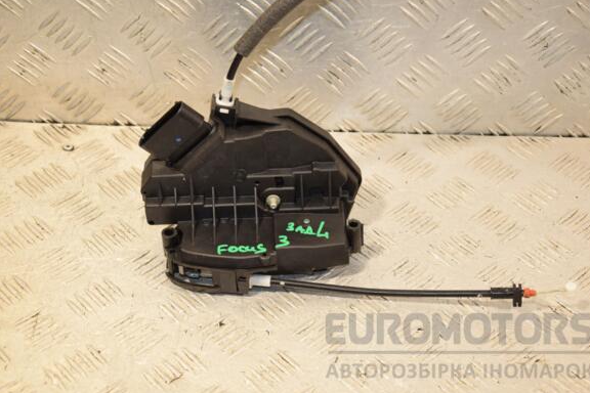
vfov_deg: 18.2
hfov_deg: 27.0
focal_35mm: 75
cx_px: 306
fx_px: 1229
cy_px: 192
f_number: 6.3
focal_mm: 48
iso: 800
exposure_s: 1/200
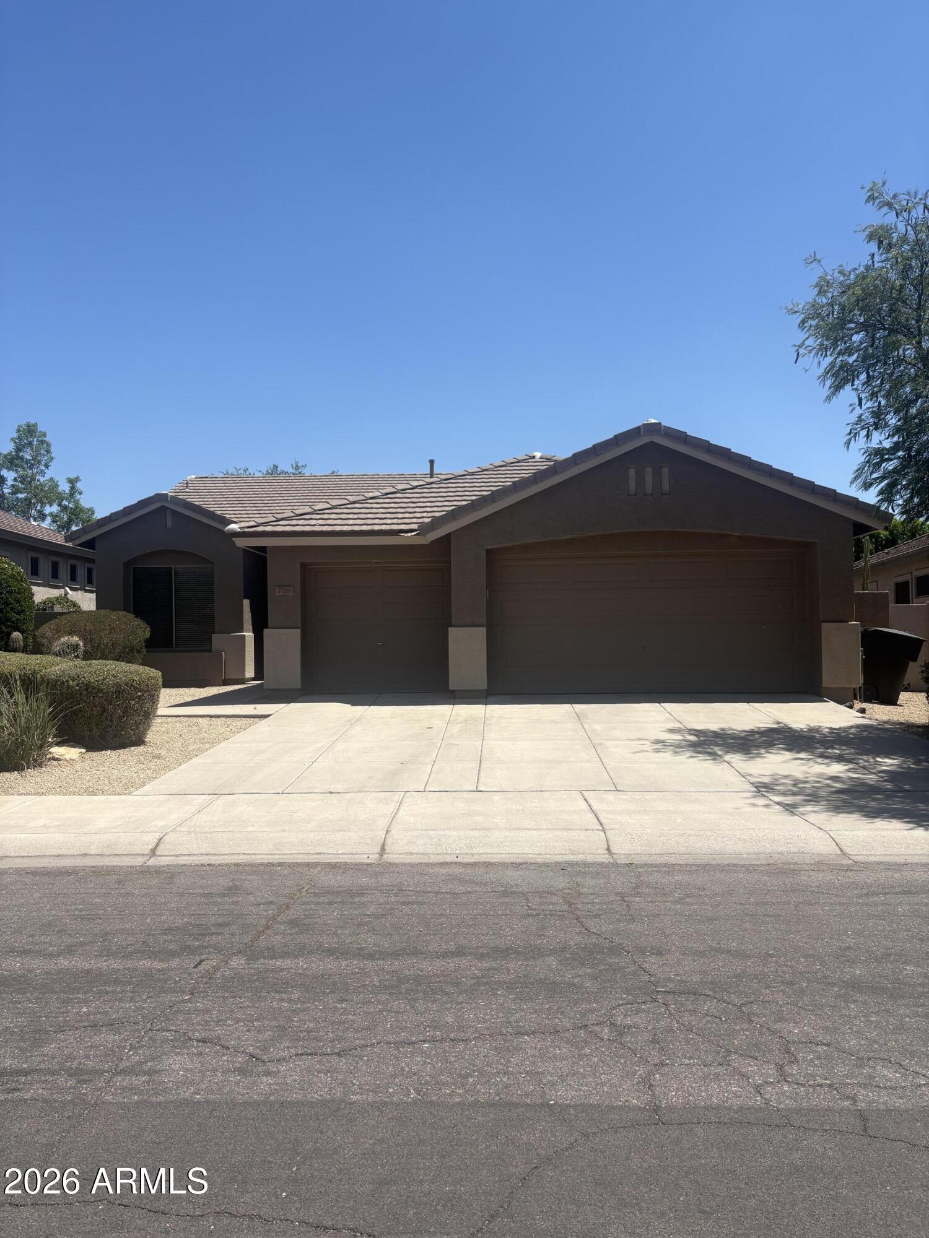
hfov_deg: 53.1
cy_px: 619
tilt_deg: +0.6
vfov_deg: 67.3
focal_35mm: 26
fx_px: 930
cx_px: 464
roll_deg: -0.3
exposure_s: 1/4065
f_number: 1.6
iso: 50
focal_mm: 5.96
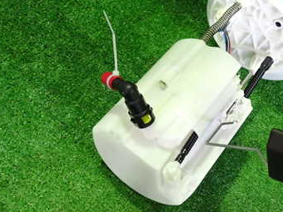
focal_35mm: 53
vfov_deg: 27.5
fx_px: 433
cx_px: 229
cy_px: 92
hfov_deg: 35.0
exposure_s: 1/30
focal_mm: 5.4
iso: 640
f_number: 2.3
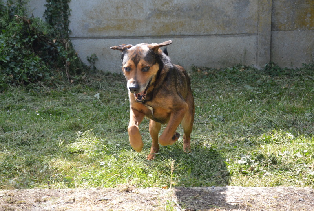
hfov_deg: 28.0
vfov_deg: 19.0
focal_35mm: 72
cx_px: 157
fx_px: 629
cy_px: 106
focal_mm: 48
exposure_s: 1/500
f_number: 4.8
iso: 500
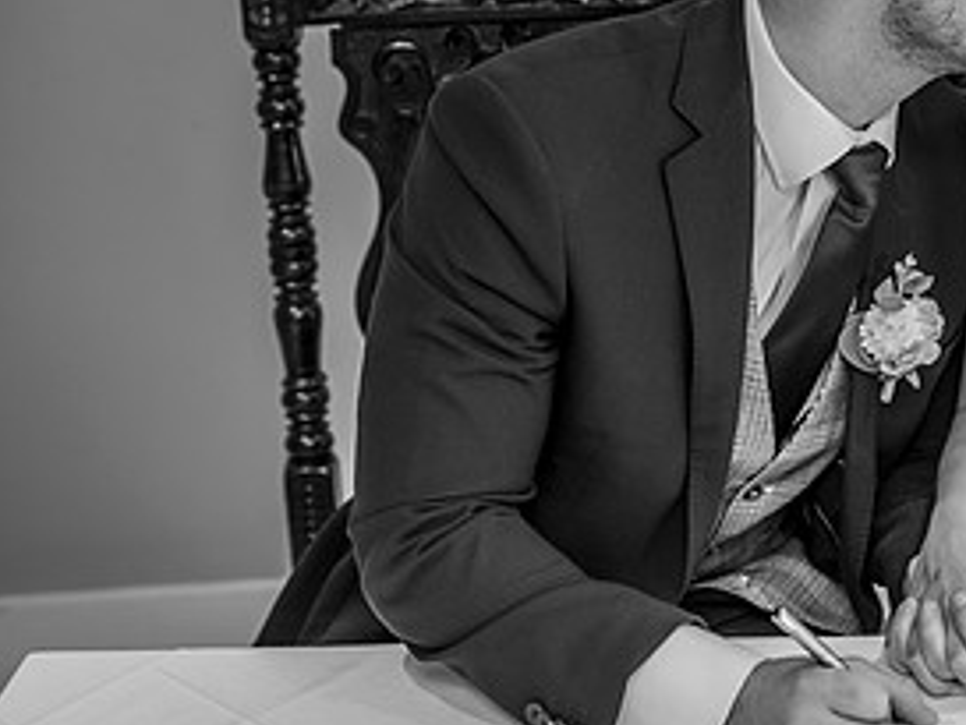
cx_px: 945
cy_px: 168
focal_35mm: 78
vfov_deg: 18.8
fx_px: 2178
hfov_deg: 24.0
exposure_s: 1/100
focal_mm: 35
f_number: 2.5
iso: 200
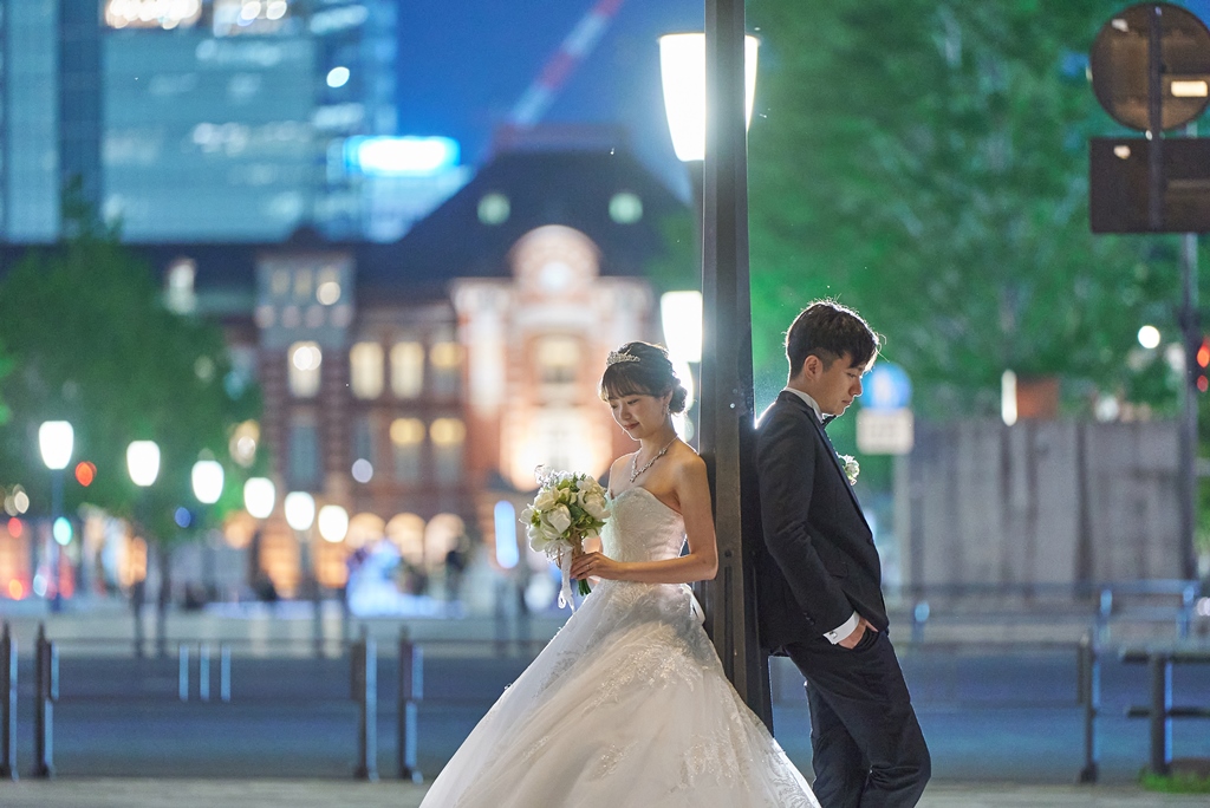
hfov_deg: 10.3
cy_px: 404
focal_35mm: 200
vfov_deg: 6.9
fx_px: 6726
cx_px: 605
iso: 2500
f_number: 2.8
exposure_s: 1/40
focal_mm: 200
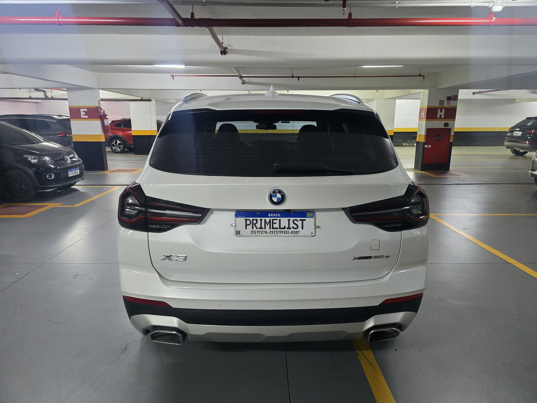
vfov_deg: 58.9
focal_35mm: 23
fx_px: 357
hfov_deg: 73.9
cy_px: 202
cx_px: 268
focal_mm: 6.3
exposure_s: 1/40
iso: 1600
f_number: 1.7
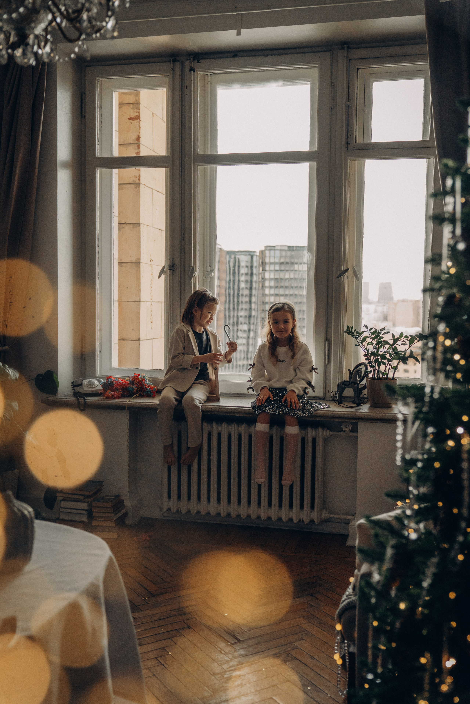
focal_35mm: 37
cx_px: 235
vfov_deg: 51.9
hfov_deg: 35.9
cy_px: 352
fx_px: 725
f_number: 2.8
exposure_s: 1/640
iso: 2500
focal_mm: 37
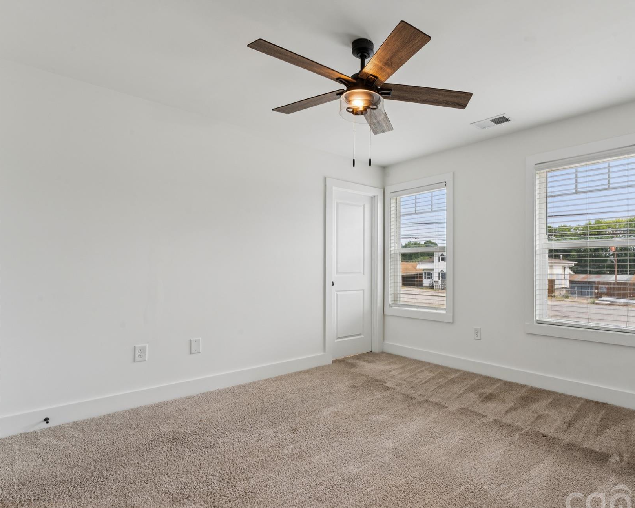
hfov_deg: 80.2
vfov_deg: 69.5
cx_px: 400
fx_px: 366
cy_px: 265
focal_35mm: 19
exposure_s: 1/5
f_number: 13
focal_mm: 16.4
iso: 100
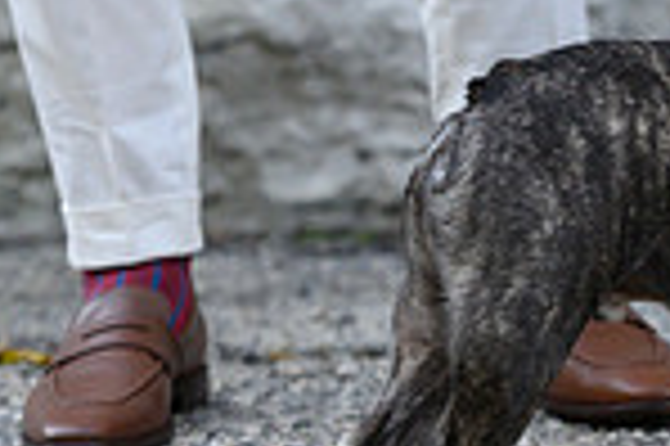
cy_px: -194
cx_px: 710
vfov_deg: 2.6
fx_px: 9779
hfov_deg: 3.9
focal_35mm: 526
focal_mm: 135
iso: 1600
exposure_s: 1/1250
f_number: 3.2
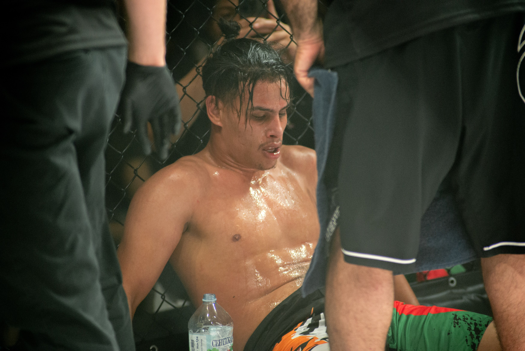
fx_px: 2918
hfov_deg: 10.3
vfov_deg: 6.9
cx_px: 262
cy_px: 176
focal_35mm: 200
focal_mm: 200
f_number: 4
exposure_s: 1/500
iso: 3200
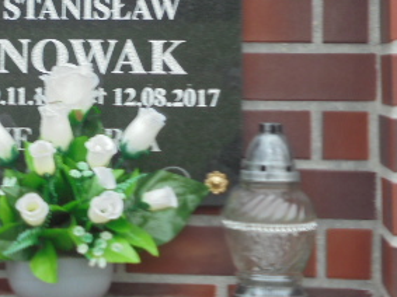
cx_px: 79
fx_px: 1272
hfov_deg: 17.6
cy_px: -8
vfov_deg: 13.1
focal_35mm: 111
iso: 100
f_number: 4.8
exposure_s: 1/50
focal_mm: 8.9
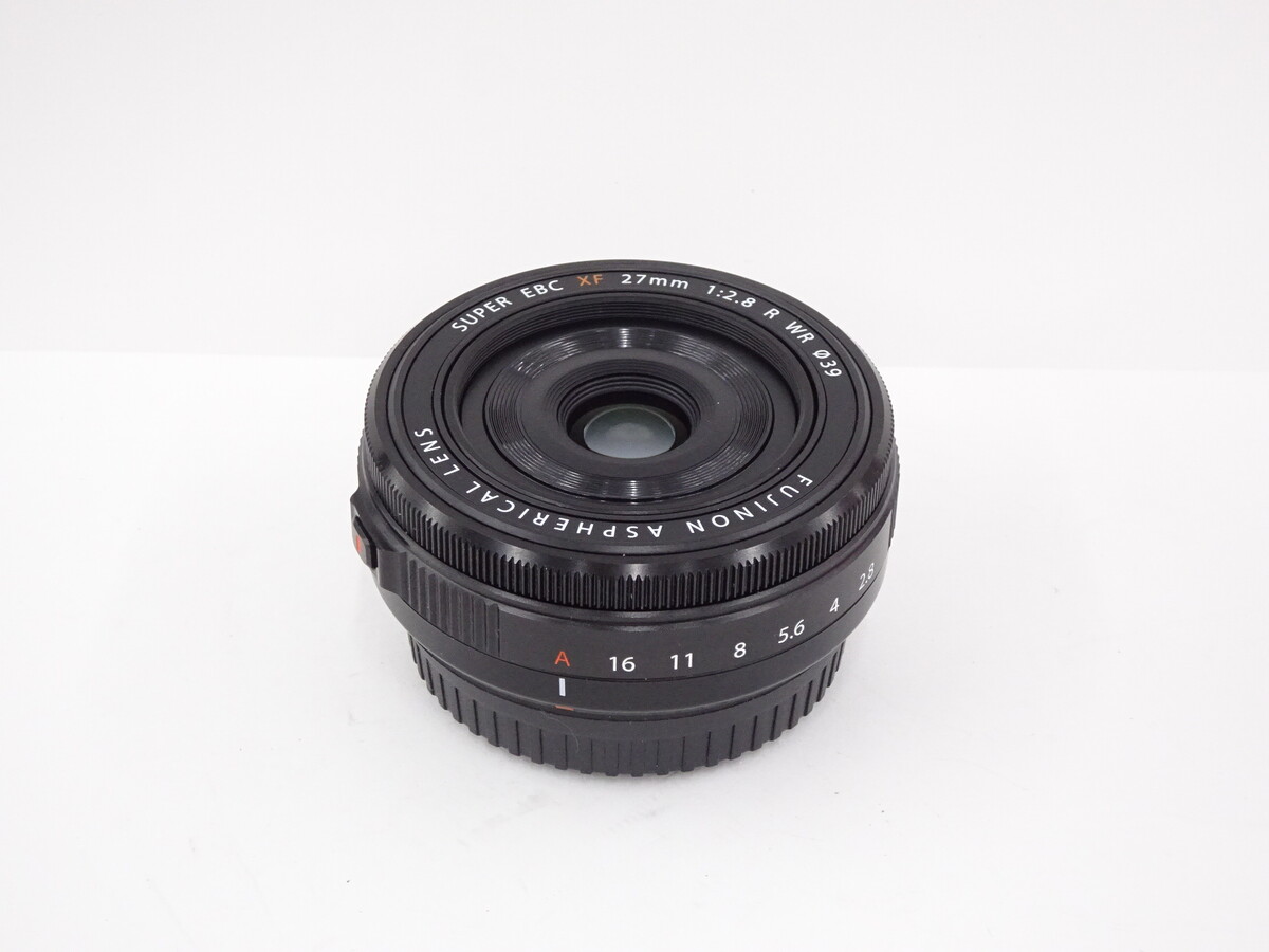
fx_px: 2346
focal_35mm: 64
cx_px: 634
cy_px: 476
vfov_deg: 22.9
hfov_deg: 30.3
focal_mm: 10.95
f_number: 4.5
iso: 640
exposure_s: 1/80
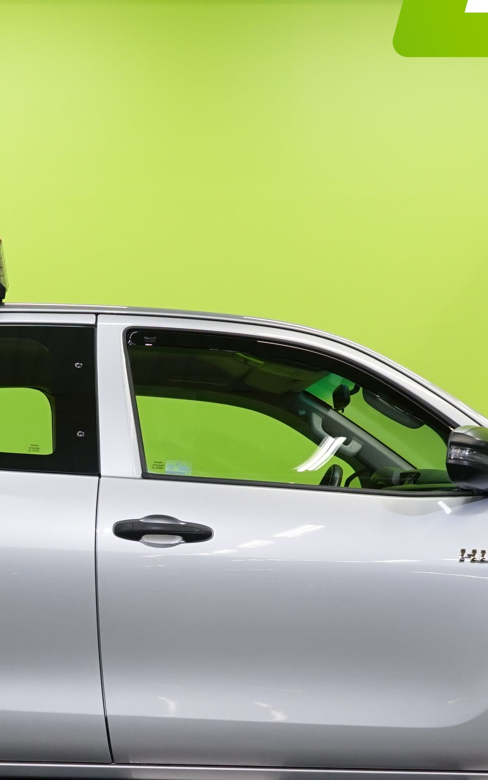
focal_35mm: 92
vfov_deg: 22.4
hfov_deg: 14.1
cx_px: 63
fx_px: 1957
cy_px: 558
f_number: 6.3
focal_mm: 31
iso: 640
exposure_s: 1/30
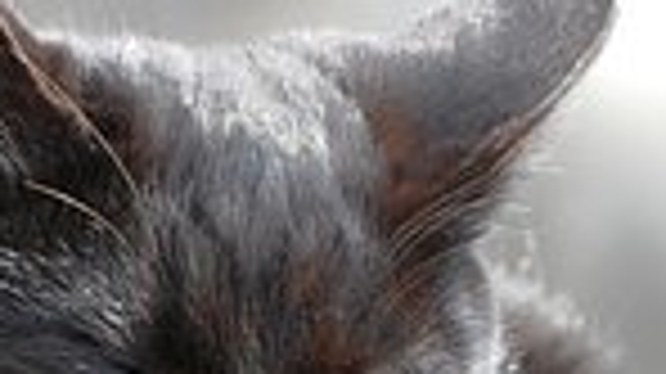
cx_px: 243
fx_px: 12932
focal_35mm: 733
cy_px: 444
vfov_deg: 1.7
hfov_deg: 2.9
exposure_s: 1/45
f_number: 9
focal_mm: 135
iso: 200
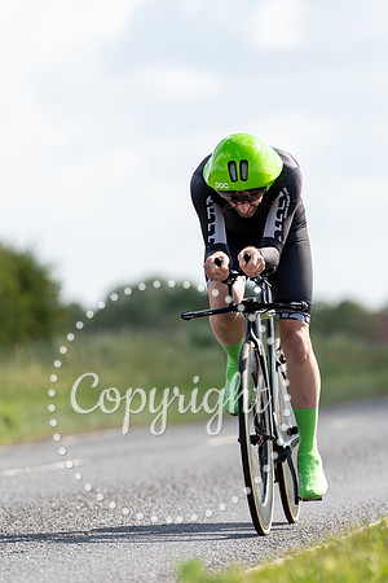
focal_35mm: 321
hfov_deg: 4.3
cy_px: 321
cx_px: 248
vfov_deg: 6.4
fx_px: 5186
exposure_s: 1/1000
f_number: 3.2
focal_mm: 188
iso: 100
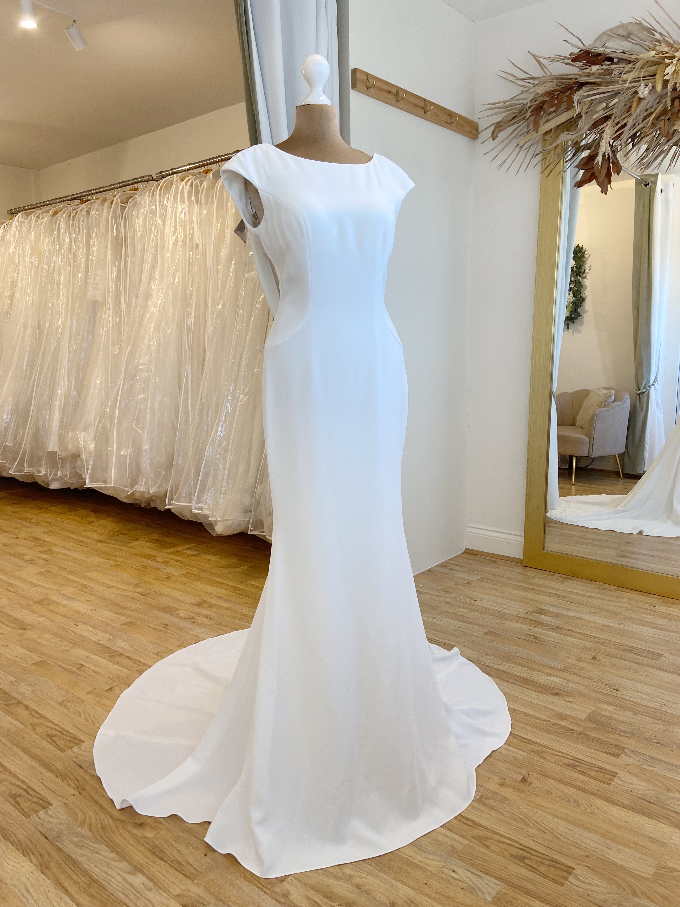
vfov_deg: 67.3
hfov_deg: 53.1
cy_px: 454
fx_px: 681
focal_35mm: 26
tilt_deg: -8.2
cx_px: 340
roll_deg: +1.6
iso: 80
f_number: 1.8
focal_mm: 4.25
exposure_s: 1/100
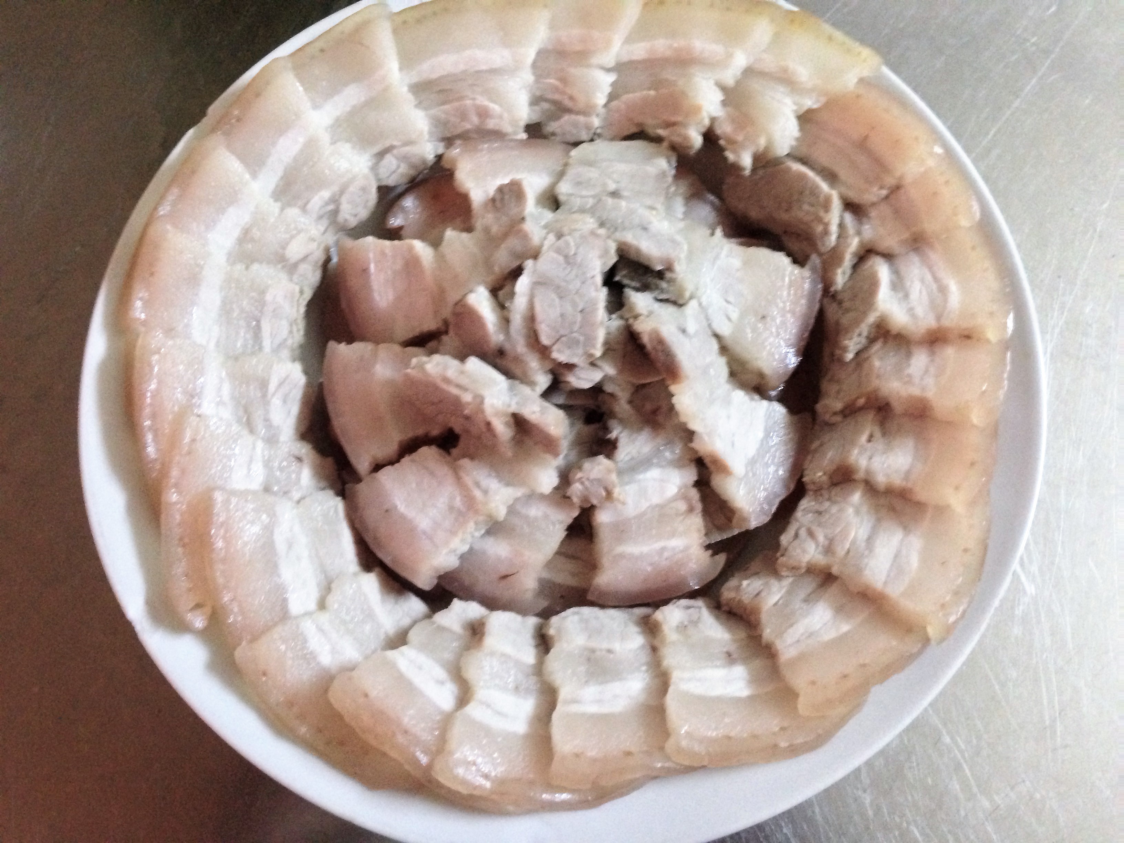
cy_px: 422
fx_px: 1072
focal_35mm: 33
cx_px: 562
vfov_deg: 42.9
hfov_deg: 55.4
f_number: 2.4
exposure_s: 1/17
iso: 500
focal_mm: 4.12
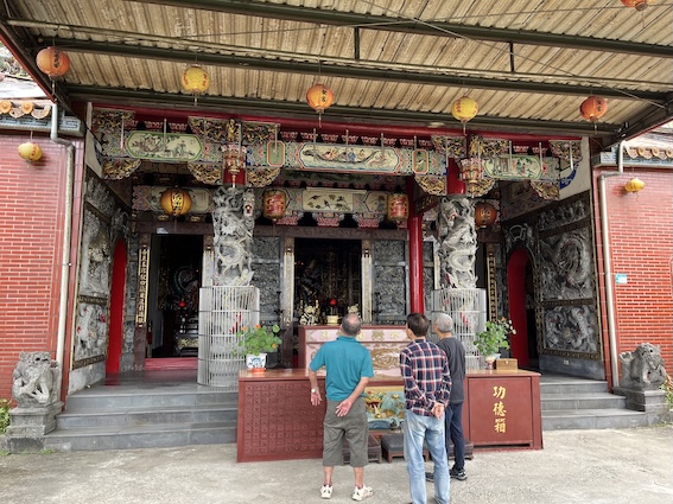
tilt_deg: +8.2
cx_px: 336
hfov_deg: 67.3
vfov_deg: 53.0
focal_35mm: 26
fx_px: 505
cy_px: 252
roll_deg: +0.4
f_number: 1.6
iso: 40
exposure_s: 1/122
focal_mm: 5.1
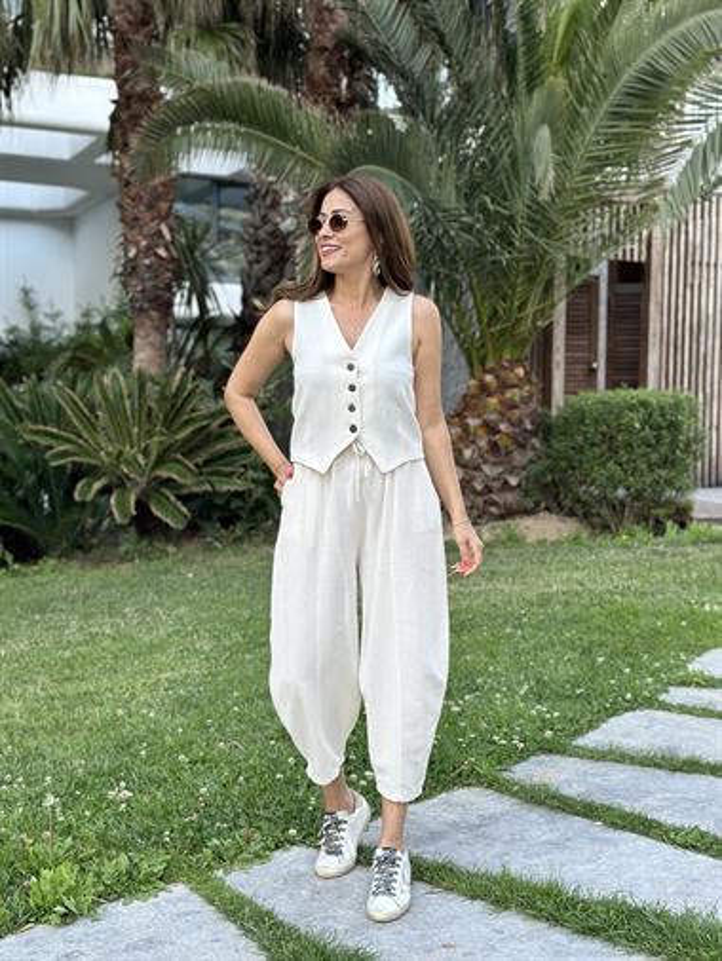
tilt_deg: -1.6
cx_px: 361
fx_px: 1334
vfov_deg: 39.6
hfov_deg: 30.3
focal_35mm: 48
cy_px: 480
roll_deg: -0.6
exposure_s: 1/327
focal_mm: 6.86
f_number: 1.78
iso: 80
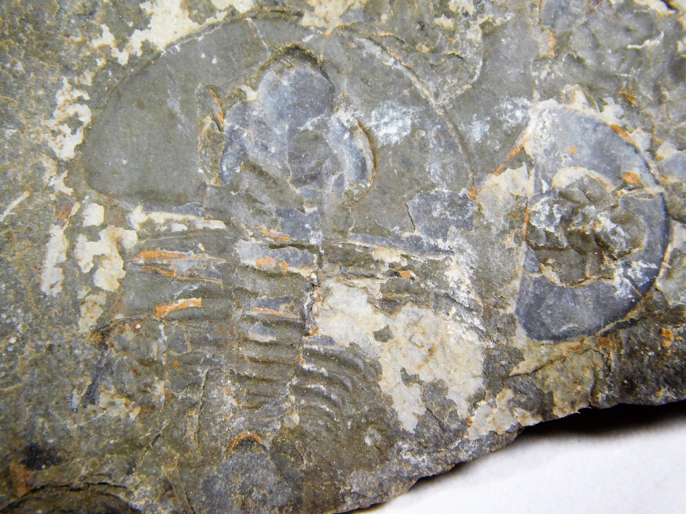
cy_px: 257
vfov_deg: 6.4
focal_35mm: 232
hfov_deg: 8.5
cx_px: 343
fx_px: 4598
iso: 125
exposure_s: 1/100
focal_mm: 41.3
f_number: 5.6
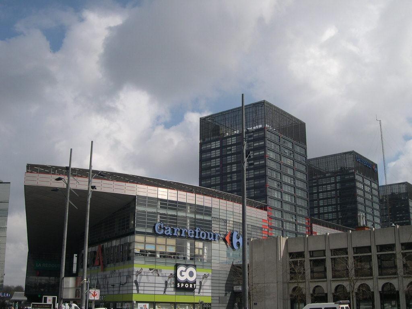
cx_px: 206
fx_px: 500
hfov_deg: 44.8
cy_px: 154
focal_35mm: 42
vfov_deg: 34.3
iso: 100
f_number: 8
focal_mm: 9
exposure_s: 1/317
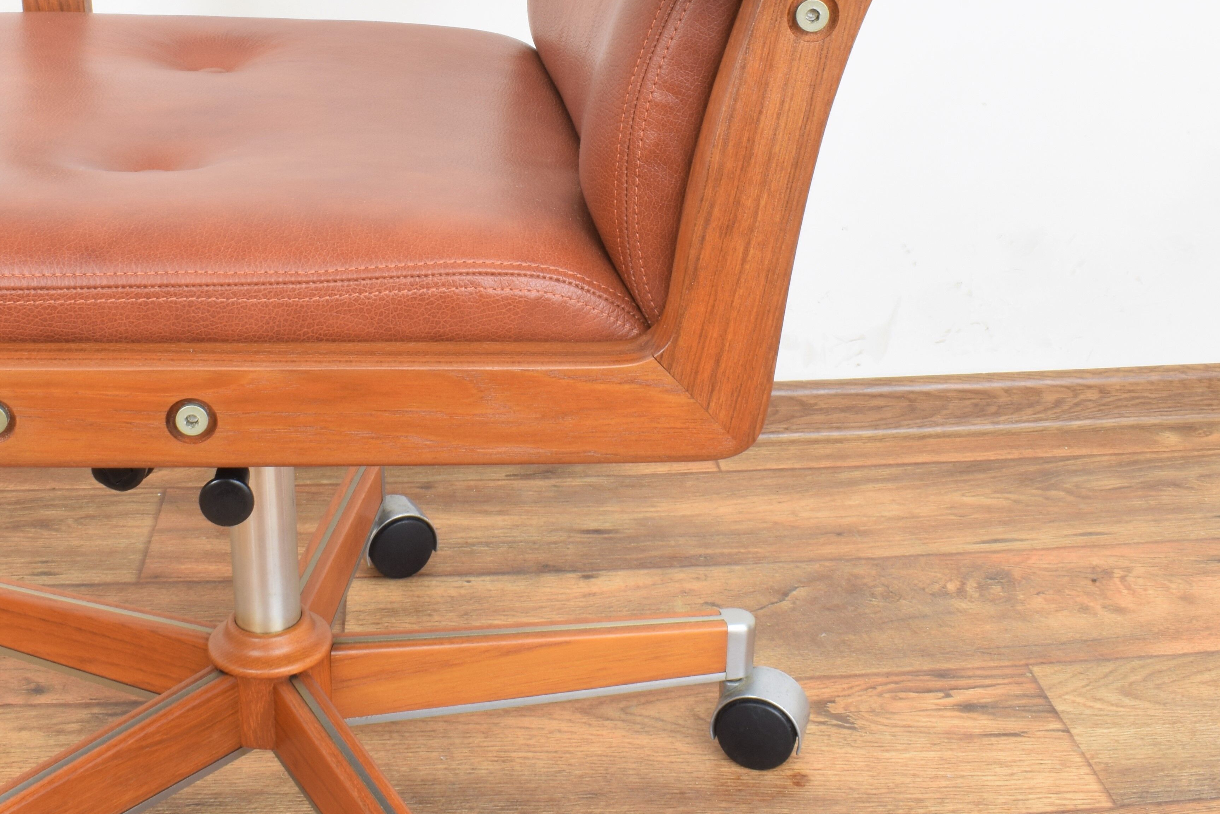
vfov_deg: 27.9
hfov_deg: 41.9
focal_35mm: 47
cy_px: 139
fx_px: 1593
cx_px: 557
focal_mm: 18
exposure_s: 5
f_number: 22
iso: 100
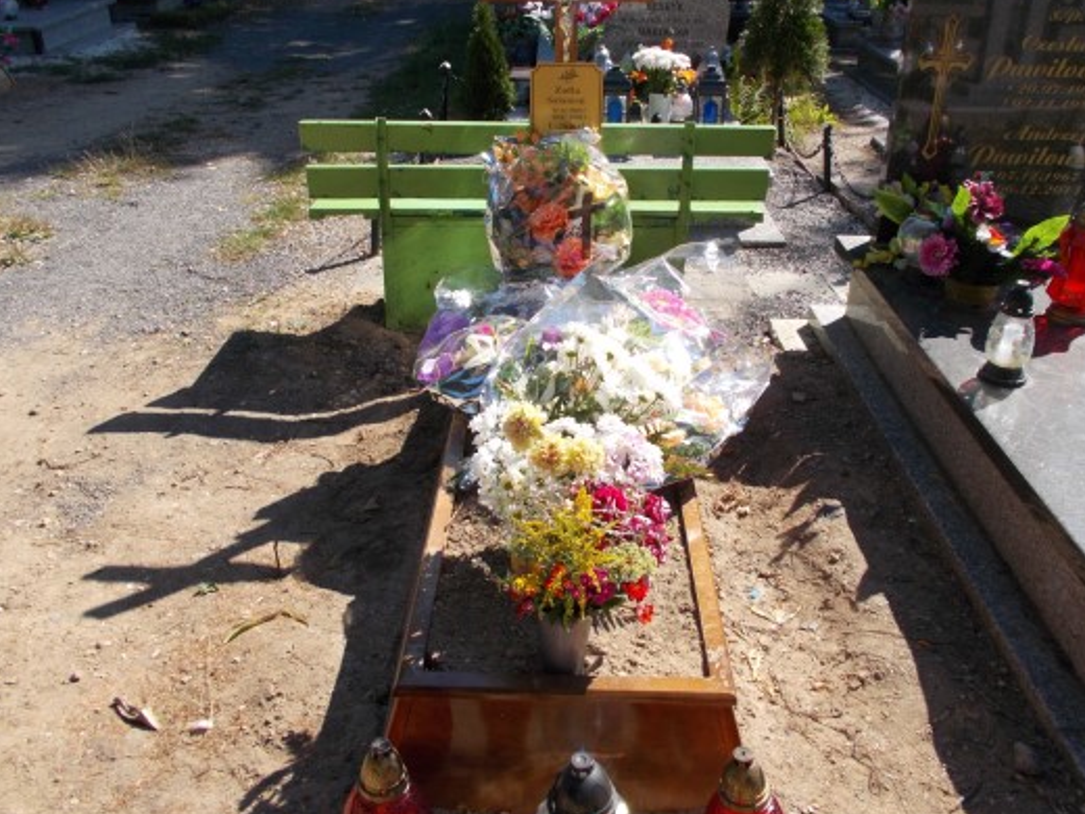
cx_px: 551
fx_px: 1003
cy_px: 338
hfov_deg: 56.8
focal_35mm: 32
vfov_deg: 44.0
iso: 80
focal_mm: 4.6
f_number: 8
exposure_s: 1/100
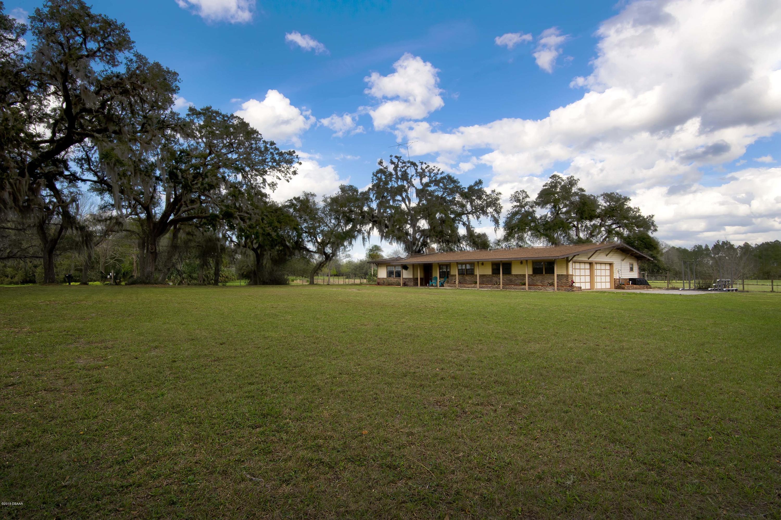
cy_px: 260
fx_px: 434
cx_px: 390
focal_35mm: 20
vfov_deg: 61.9
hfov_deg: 84.0
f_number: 10
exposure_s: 1/200
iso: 640
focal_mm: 20
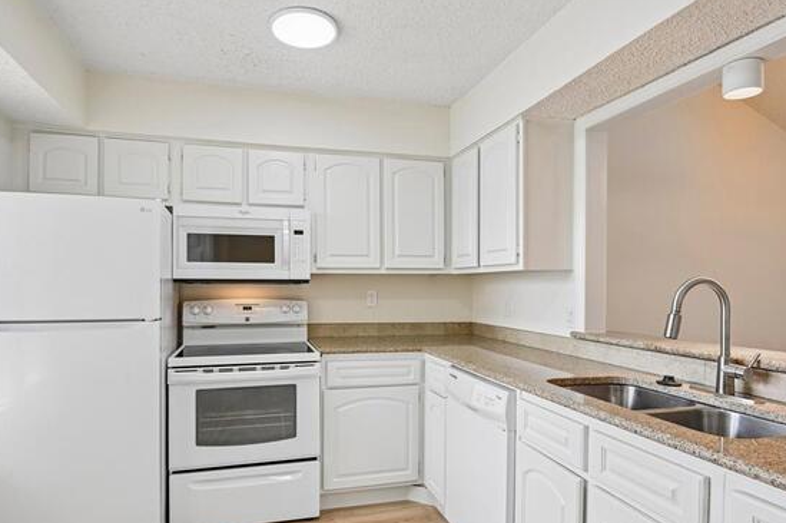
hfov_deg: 81.2
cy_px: 288
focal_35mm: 21
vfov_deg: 59.3
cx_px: 379
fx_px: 458
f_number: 8
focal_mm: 18
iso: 400
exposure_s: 1/100
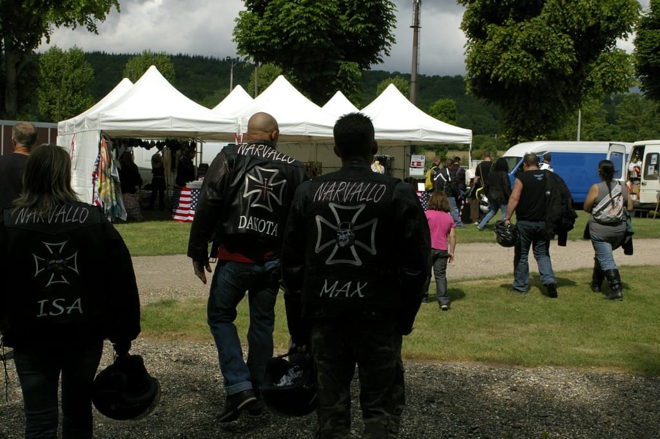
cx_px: 330
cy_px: 220
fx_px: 824
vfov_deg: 29.8
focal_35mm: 45
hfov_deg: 43.6
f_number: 13
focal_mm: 30
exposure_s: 1/1000
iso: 800
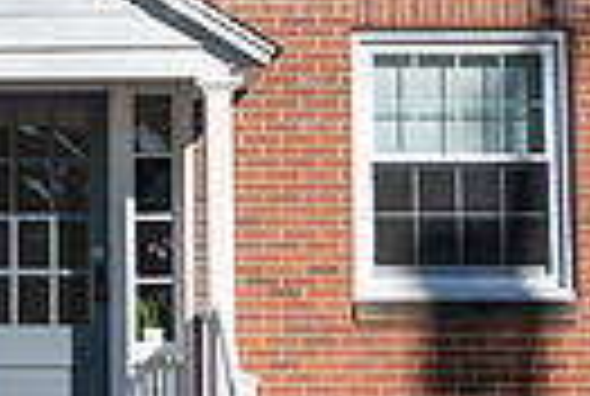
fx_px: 3269
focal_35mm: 199
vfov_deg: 6.9
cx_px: -45
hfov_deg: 10.2
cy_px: 92
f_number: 4
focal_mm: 45
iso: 50
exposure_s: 1/640
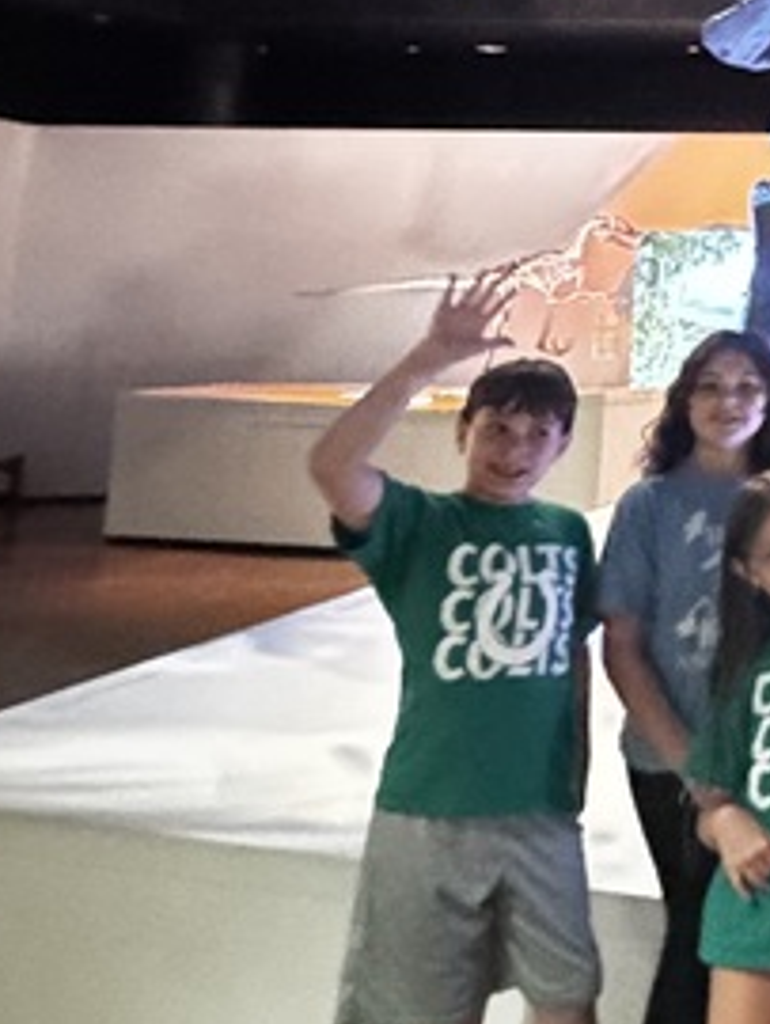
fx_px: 1569
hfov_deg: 21.2
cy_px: 72
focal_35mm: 53
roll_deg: +1.0
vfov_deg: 33.9
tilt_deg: +8.5
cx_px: 1278
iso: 3200
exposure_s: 1/16
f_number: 2.2
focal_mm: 2.22
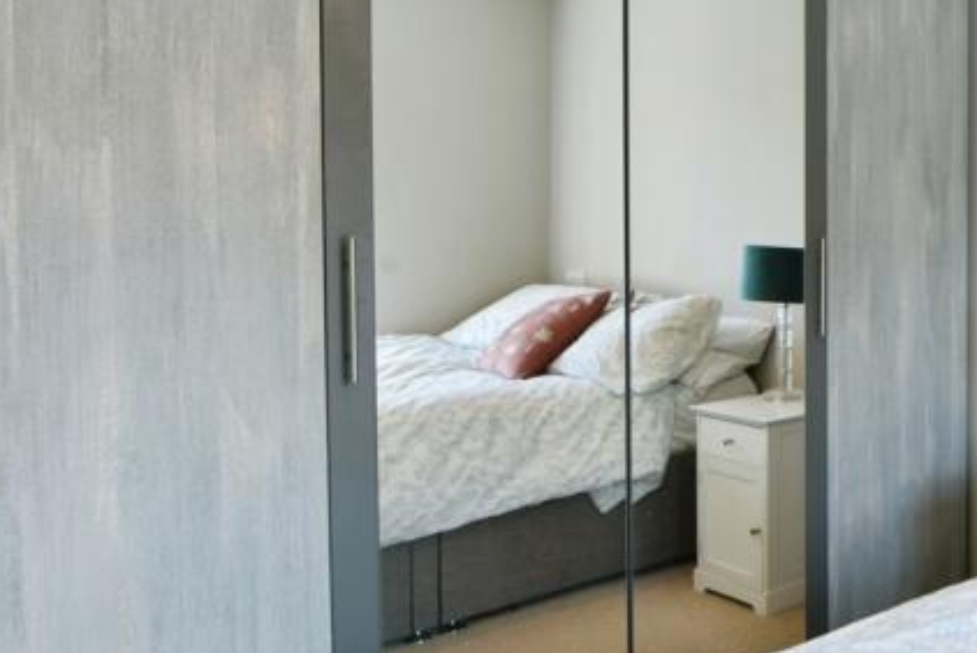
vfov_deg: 38.9
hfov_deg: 40.4
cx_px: 1155
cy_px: 289
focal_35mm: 34
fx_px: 923
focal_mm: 14
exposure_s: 1/25
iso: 500
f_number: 9
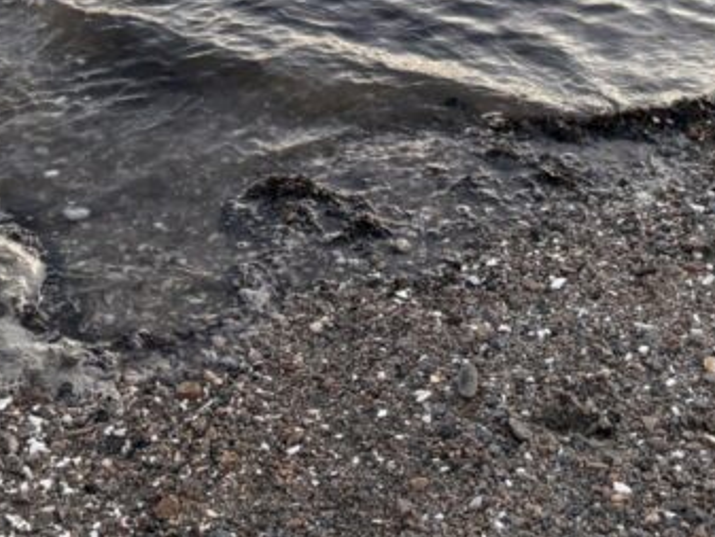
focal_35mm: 79
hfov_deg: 24.6
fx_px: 1632
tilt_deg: -18.3
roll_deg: +1.1
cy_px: -263
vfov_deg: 16.9
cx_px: 238
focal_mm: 5.96
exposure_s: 1/158
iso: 50
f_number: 1.6
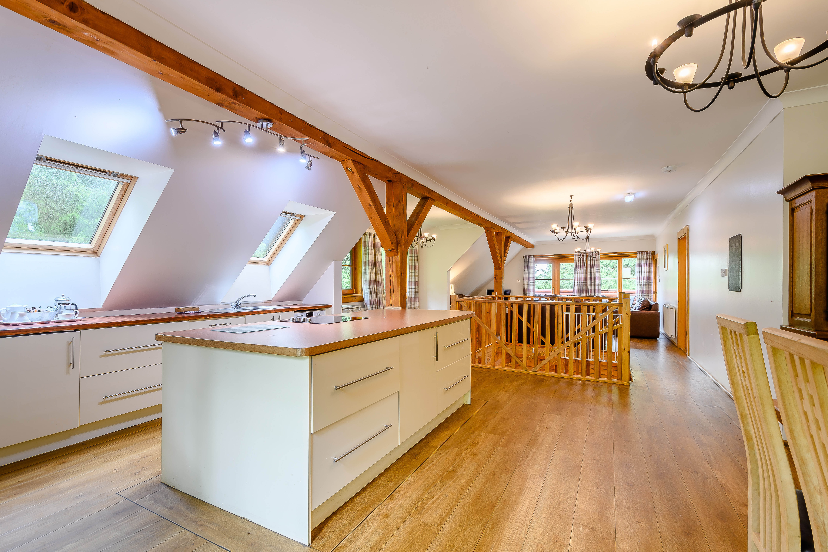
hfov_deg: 100.4
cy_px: 276
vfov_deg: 77.3
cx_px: 414
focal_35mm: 15
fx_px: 345
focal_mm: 10
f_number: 8
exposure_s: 1/6
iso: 100
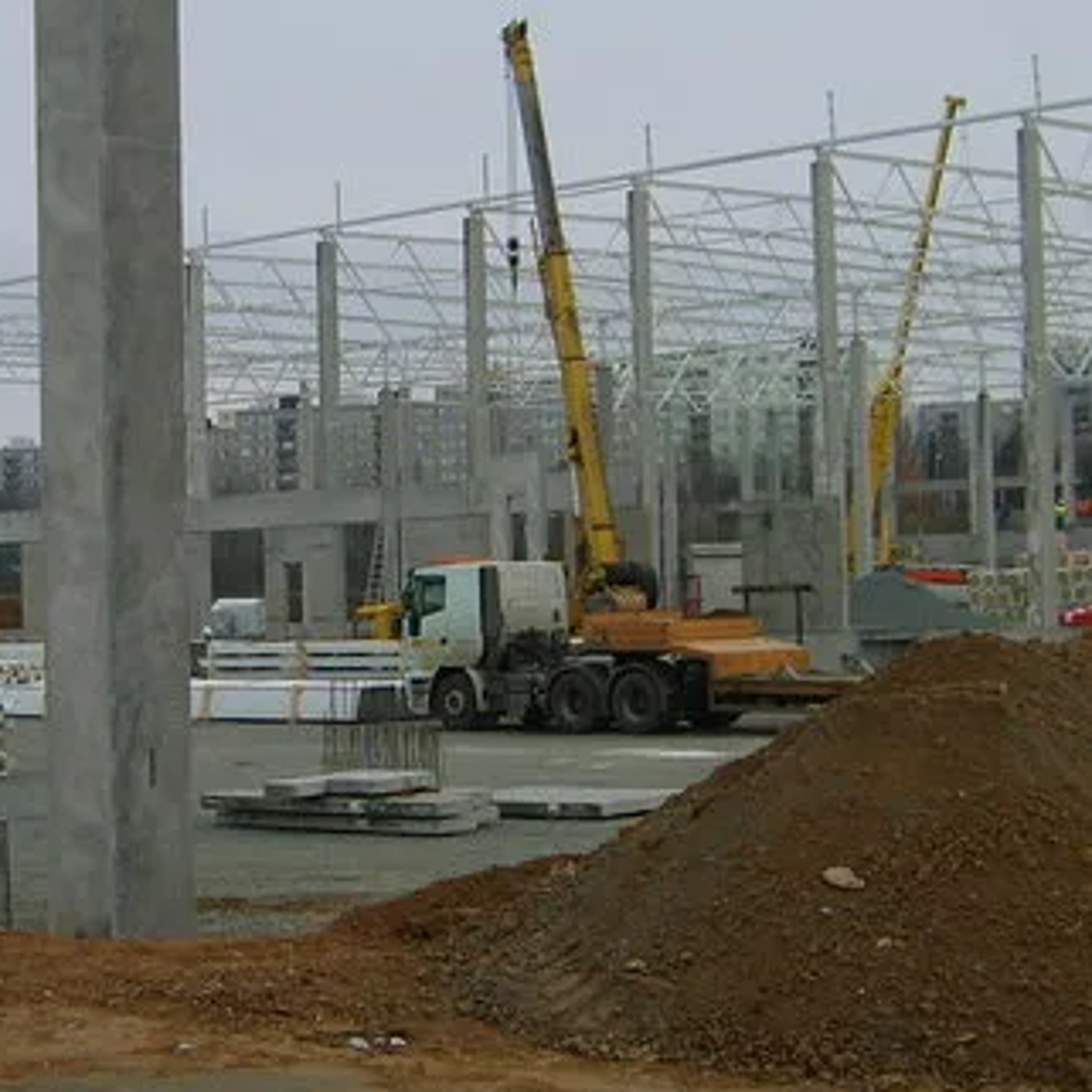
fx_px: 2748
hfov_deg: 22.3
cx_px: 333
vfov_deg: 22.5
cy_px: 476
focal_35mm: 77
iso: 50
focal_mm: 5.8
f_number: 2.8
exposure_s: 1/350
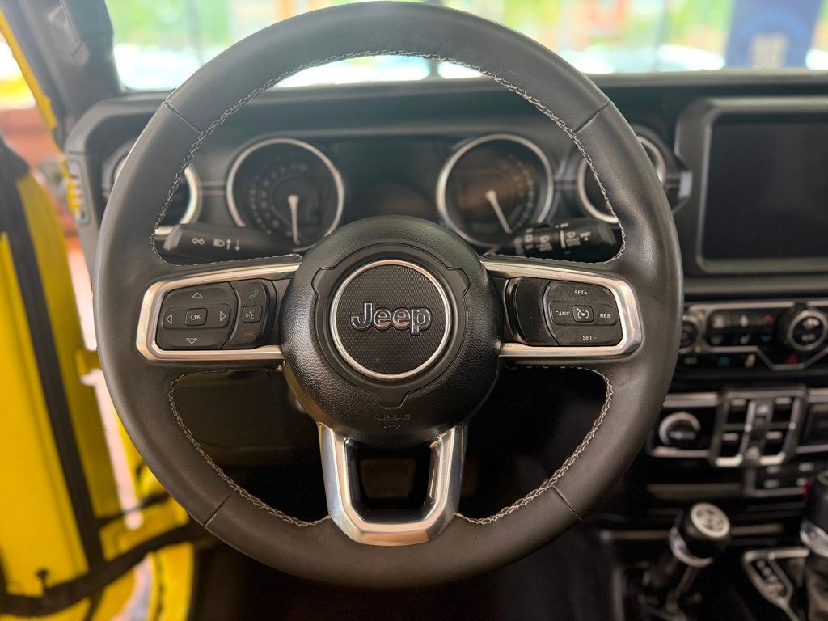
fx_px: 574
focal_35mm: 24
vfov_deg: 56.8
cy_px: 310
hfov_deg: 71.6
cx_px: 414
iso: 320
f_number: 1.78
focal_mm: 6.76
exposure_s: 1/120
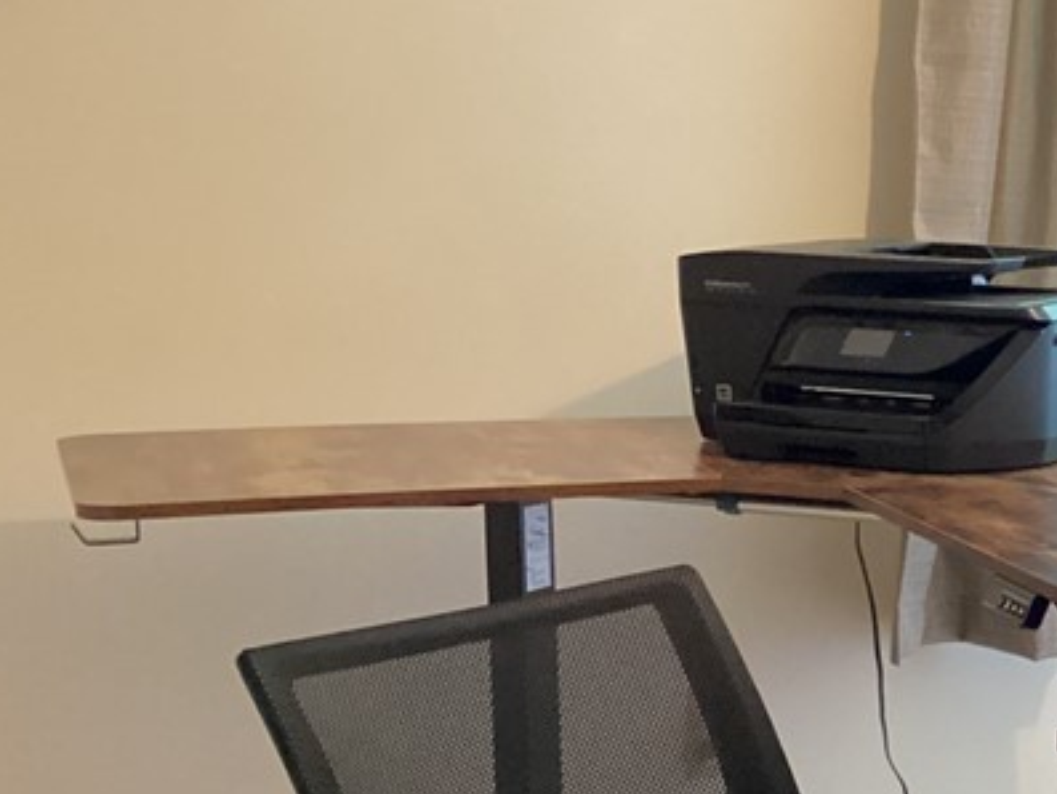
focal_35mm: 80
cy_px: 586
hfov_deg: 22.4
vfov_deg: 18.3
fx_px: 2444
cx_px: 1286
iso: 640
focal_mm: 3.3
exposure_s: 1/24
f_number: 2.4
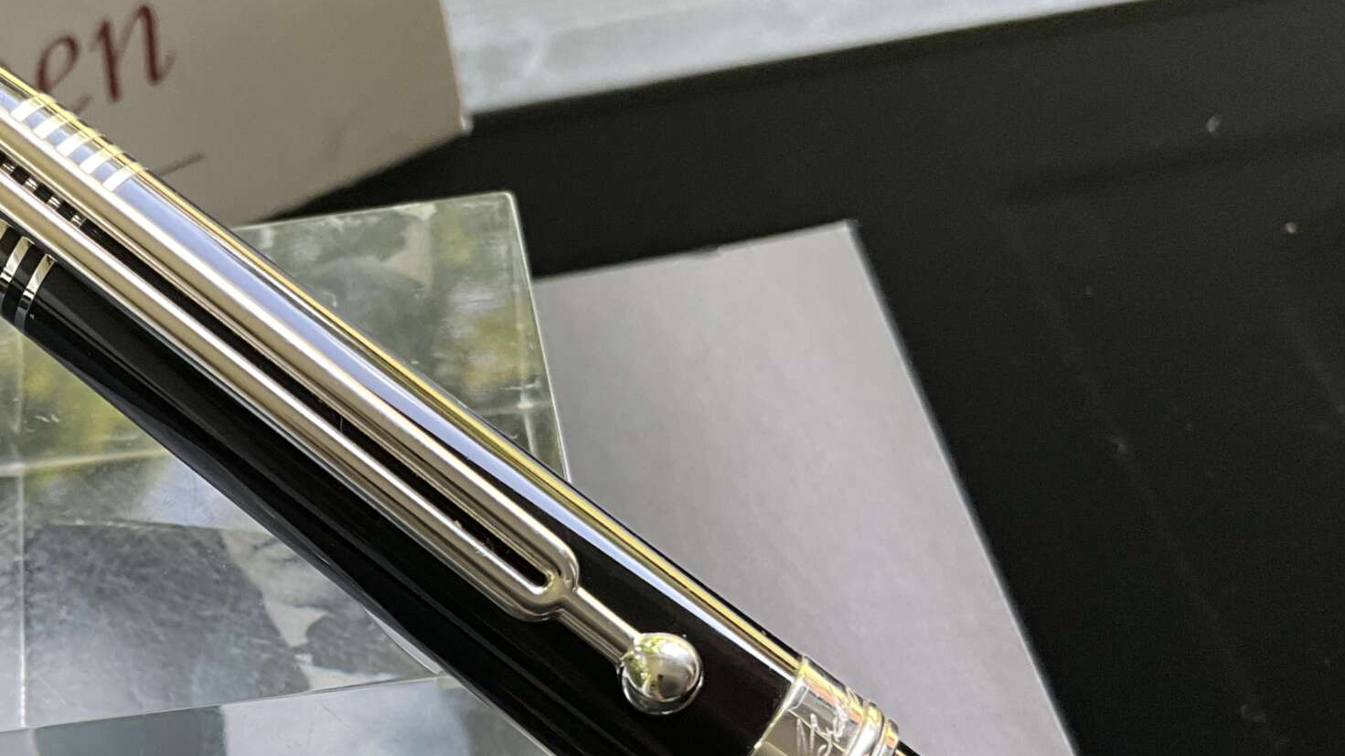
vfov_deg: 21.6
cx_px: 336
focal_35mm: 55
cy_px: 591
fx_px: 1961
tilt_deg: -52.3
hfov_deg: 36.9
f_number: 1.8
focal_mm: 3
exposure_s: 1/95
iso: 64
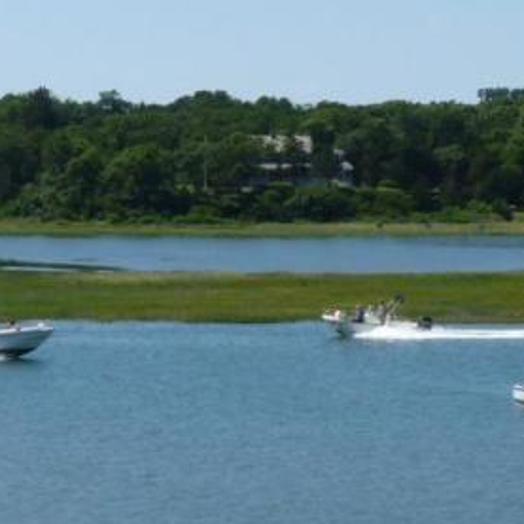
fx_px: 3322
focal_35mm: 194
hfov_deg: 9.0
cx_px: 144
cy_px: 292
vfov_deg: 9.0
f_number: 6.3
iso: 100
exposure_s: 1/500
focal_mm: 9.5
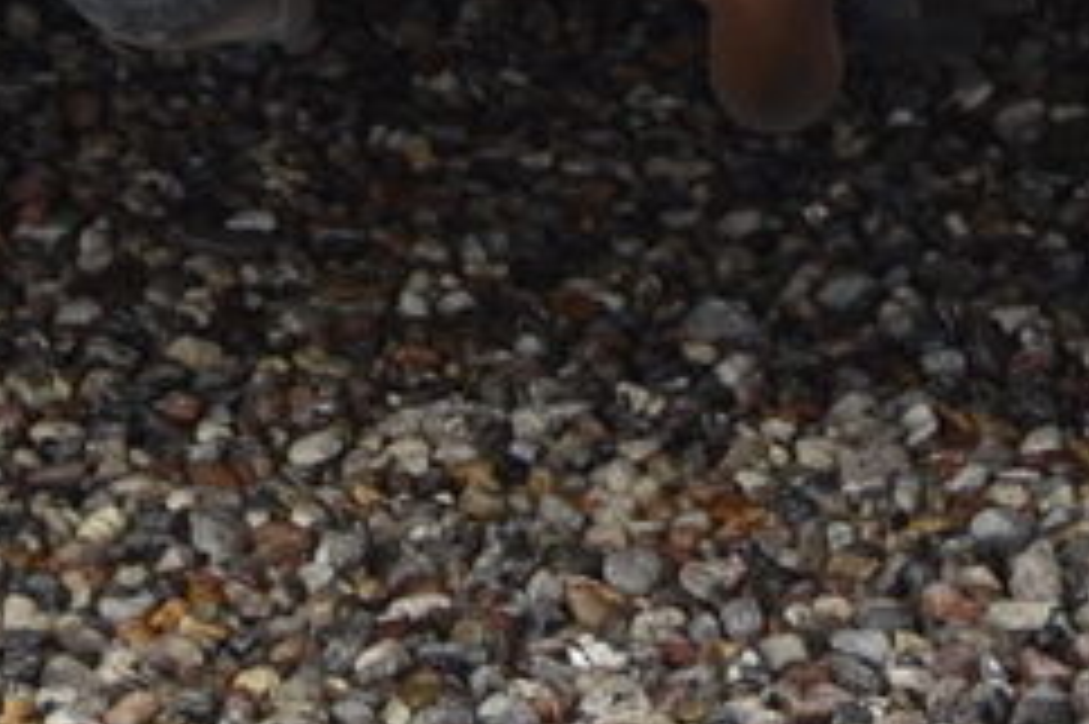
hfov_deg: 5.8
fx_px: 10792
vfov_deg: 3.6
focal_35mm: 357
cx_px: 760
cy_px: -2141
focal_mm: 30
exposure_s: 1/200
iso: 100
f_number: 7.1
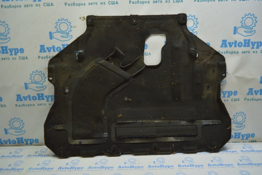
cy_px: 88
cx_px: 131
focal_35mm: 27
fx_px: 196
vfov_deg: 47.9
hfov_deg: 67.4
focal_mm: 18
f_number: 3.5
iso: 400
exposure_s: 1/80
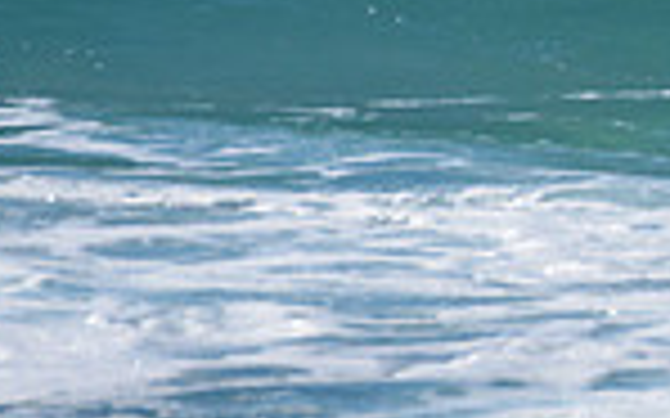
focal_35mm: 2430
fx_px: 44354
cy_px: -326
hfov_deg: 0.9
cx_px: 1171
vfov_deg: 0.5
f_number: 5.6
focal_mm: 500
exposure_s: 1/2000
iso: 160
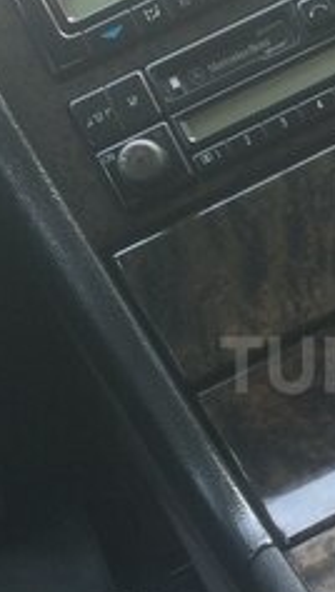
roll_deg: +27.2
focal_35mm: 66
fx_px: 1038
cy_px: 365
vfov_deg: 31.7
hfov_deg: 17.4
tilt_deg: -27.9
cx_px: 412
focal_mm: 4.15
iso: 100
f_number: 2.2
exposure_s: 1/33
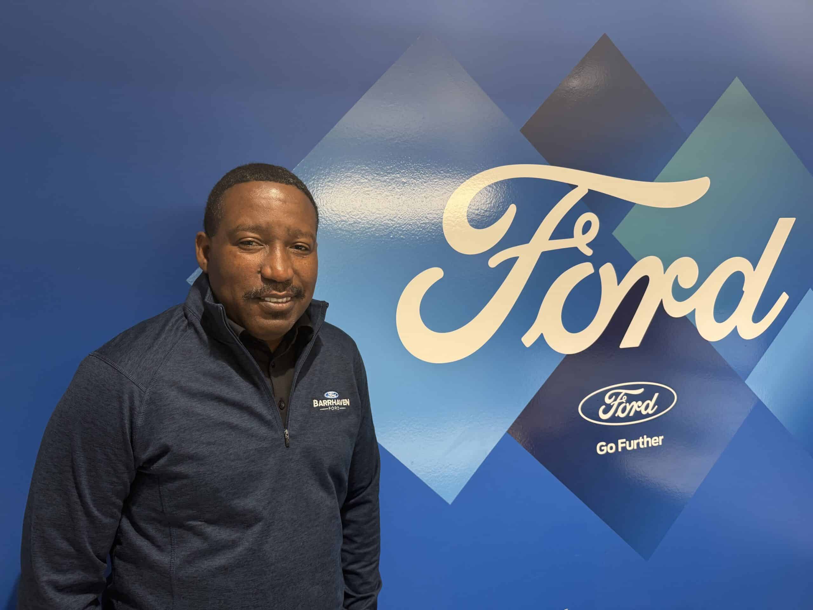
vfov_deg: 56.8
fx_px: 564
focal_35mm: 24
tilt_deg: -1.7
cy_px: 305
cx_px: 406
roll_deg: +1.9
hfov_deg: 71.6
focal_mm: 6.76
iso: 200
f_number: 1.78
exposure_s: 1/67
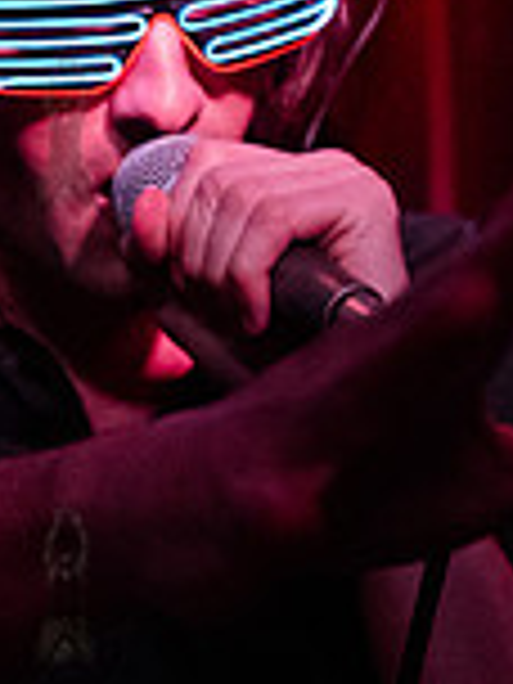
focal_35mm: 140
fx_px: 2766
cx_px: -98
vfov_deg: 14.1
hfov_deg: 10.4
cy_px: 187
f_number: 3.5
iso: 12800
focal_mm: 34
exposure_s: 1/250
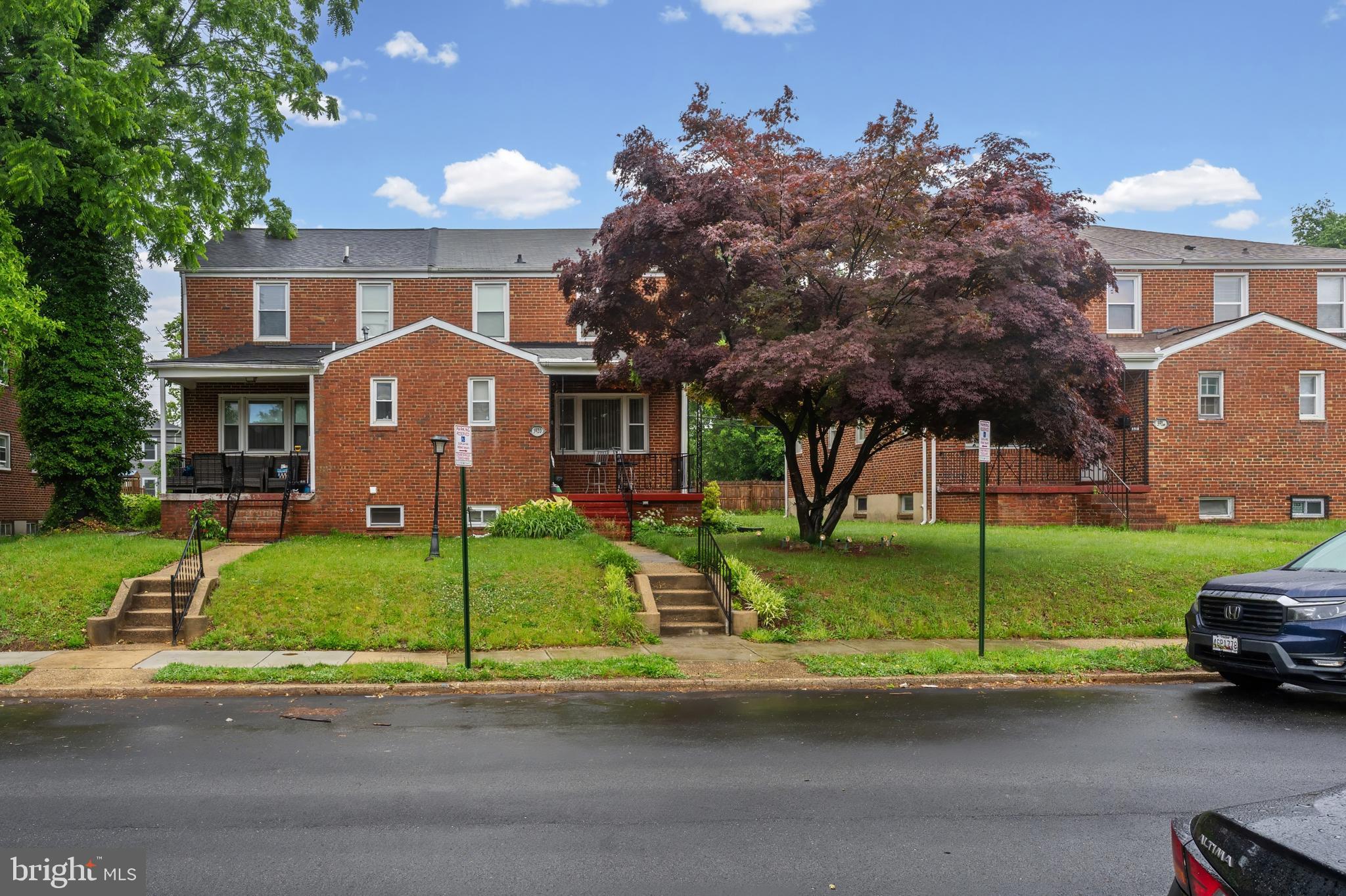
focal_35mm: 24
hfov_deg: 73.8
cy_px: 448
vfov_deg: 53.1
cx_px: 673
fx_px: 897
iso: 320
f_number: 8
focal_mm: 24
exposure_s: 1/100
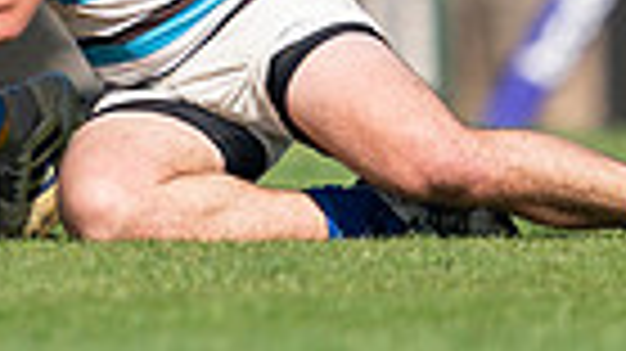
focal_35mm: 2945
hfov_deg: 0.7
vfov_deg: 0.4
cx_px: -91
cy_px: -642
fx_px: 48856
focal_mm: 400
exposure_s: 1/1250
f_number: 2.8
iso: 100
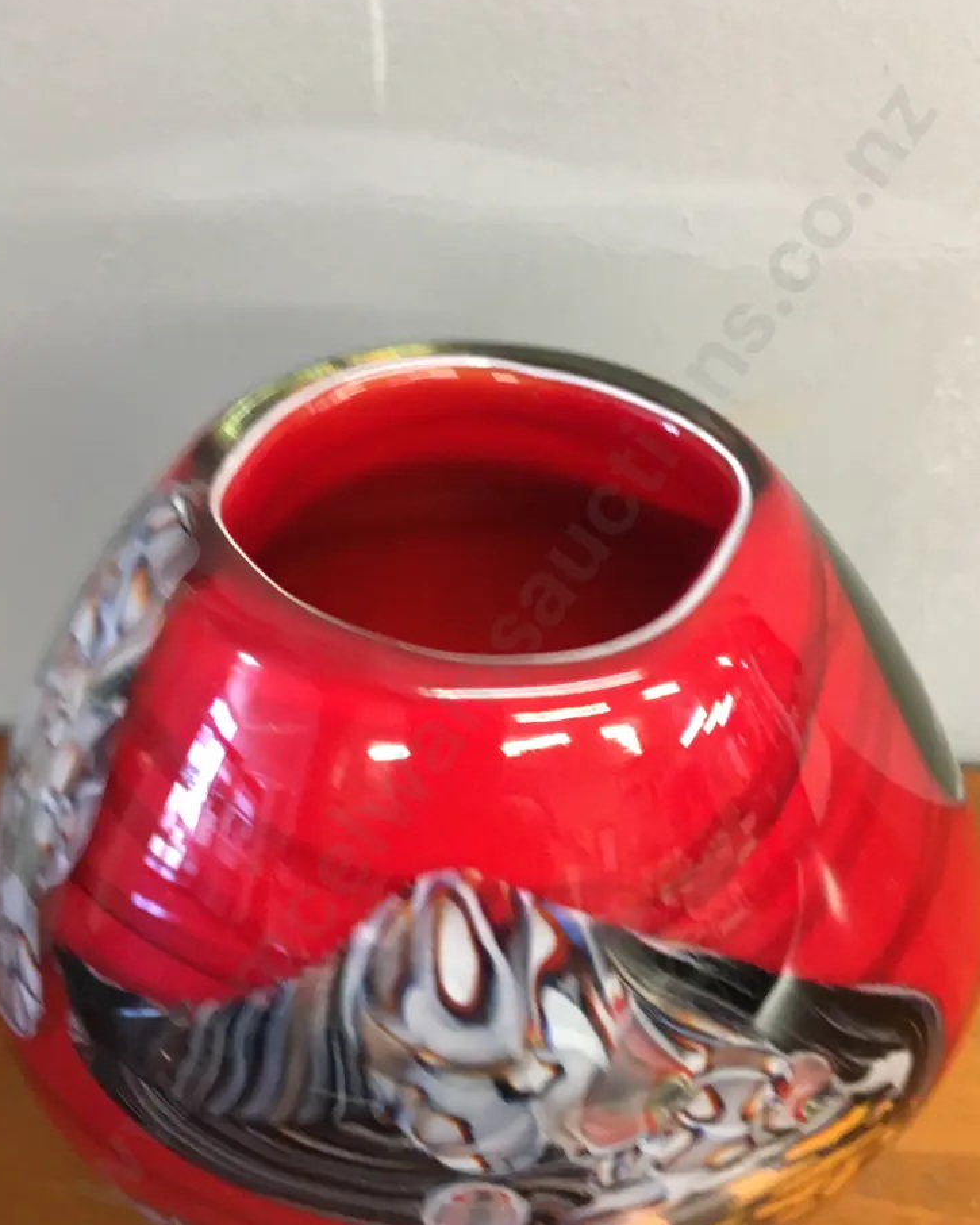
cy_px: 652
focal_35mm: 32
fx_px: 1160
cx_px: 504
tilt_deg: -48.1
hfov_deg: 45.8
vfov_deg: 55.6
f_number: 2.2
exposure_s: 1/10
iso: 80
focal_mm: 4.15
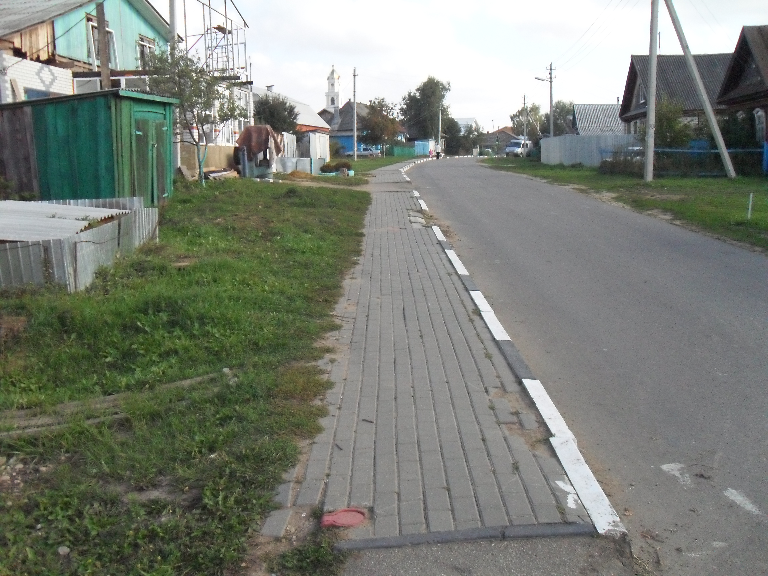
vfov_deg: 40.7
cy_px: 288
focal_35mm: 35
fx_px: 777
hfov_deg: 52.6
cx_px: 384
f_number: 8.9
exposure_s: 1/250
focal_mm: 6.2
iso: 400
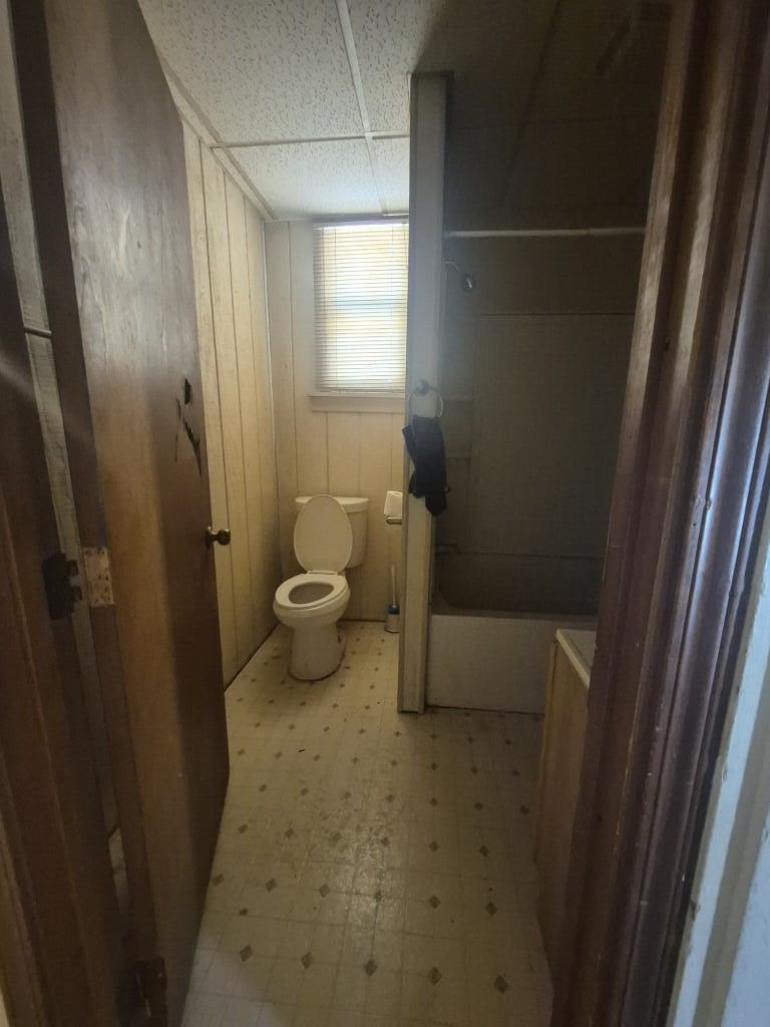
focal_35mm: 13
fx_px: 386
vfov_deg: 106.2
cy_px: 514
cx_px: 385
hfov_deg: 89.9
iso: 1250
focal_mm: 1.74
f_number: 2.2
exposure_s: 1/40
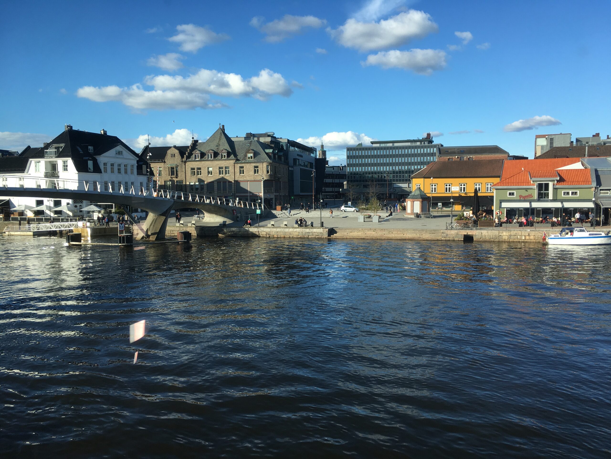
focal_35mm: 29
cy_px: 230
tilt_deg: -3.8
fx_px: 512
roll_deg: +0.9
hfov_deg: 61.7
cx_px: 306
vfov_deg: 48.2
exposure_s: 1/769
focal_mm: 4.15
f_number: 2.2
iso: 25
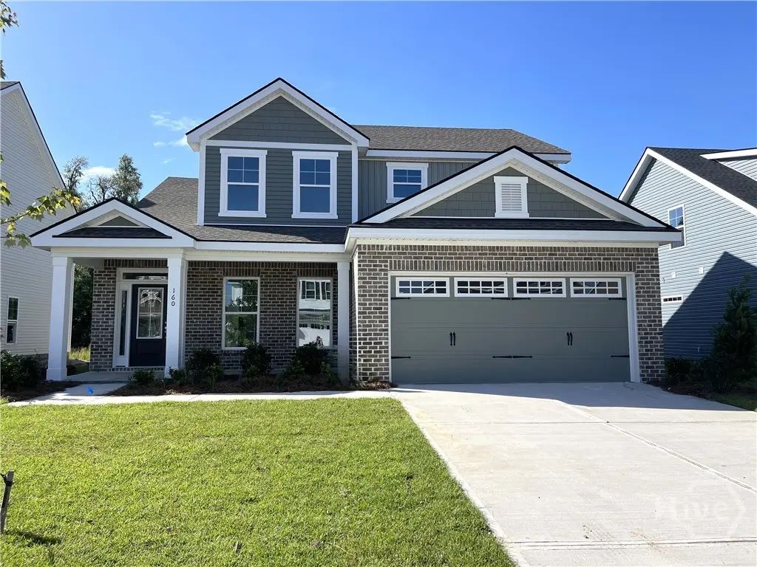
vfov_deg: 54.9
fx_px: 547
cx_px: 378
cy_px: 284
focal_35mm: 25
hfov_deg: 69.4
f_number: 1.6
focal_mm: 5.1
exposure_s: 1/2717
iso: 32
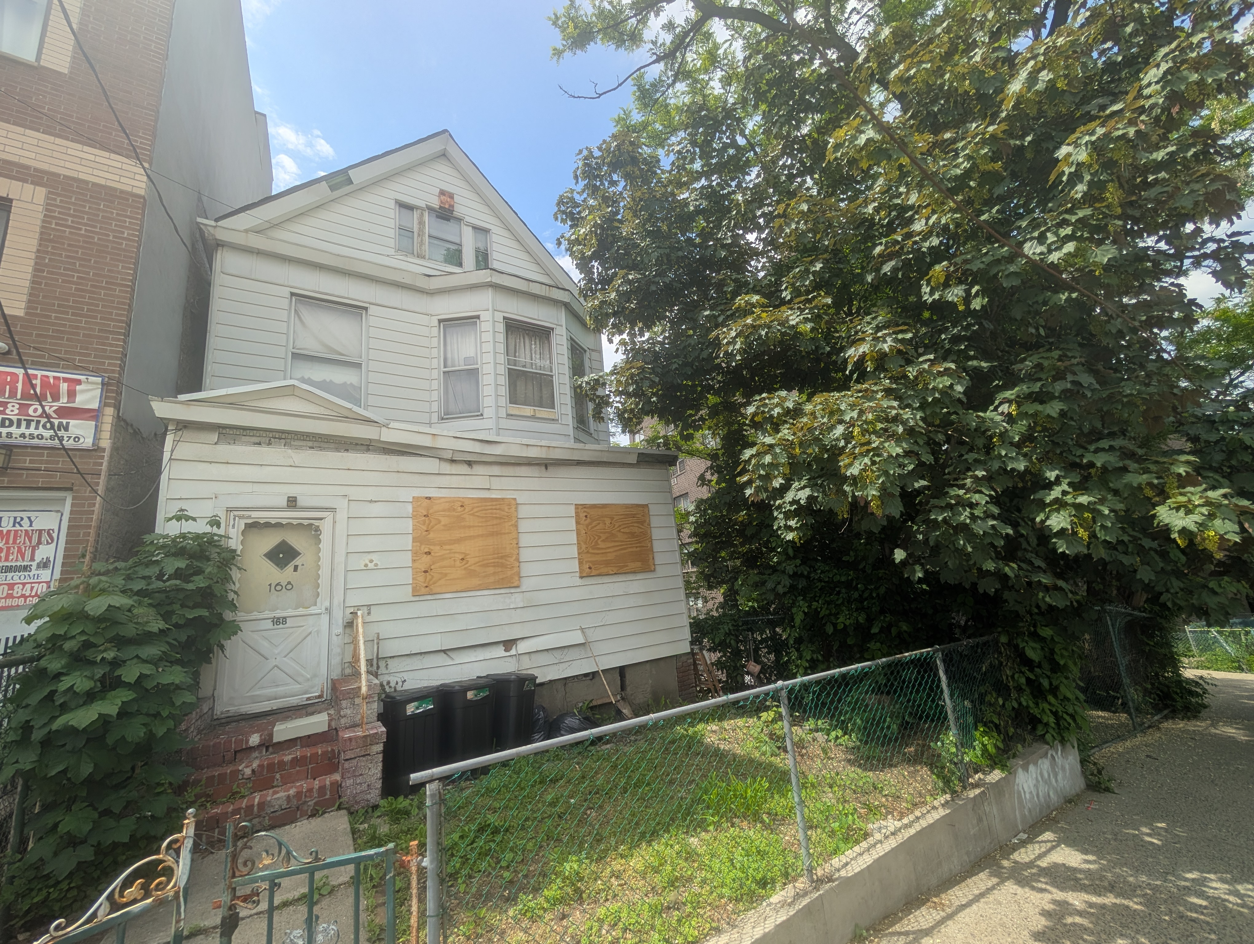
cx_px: 627
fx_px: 435
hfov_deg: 110.5
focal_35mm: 12
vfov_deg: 94.6
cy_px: 472
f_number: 1.7
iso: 52
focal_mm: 2.02
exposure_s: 1/1949
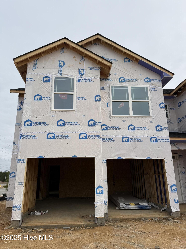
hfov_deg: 56.8
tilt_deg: +17.6
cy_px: 124
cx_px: 93
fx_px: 172
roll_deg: +1.6
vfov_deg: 71.6
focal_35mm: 24
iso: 80
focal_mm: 6.76
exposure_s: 1/3953
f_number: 1.78
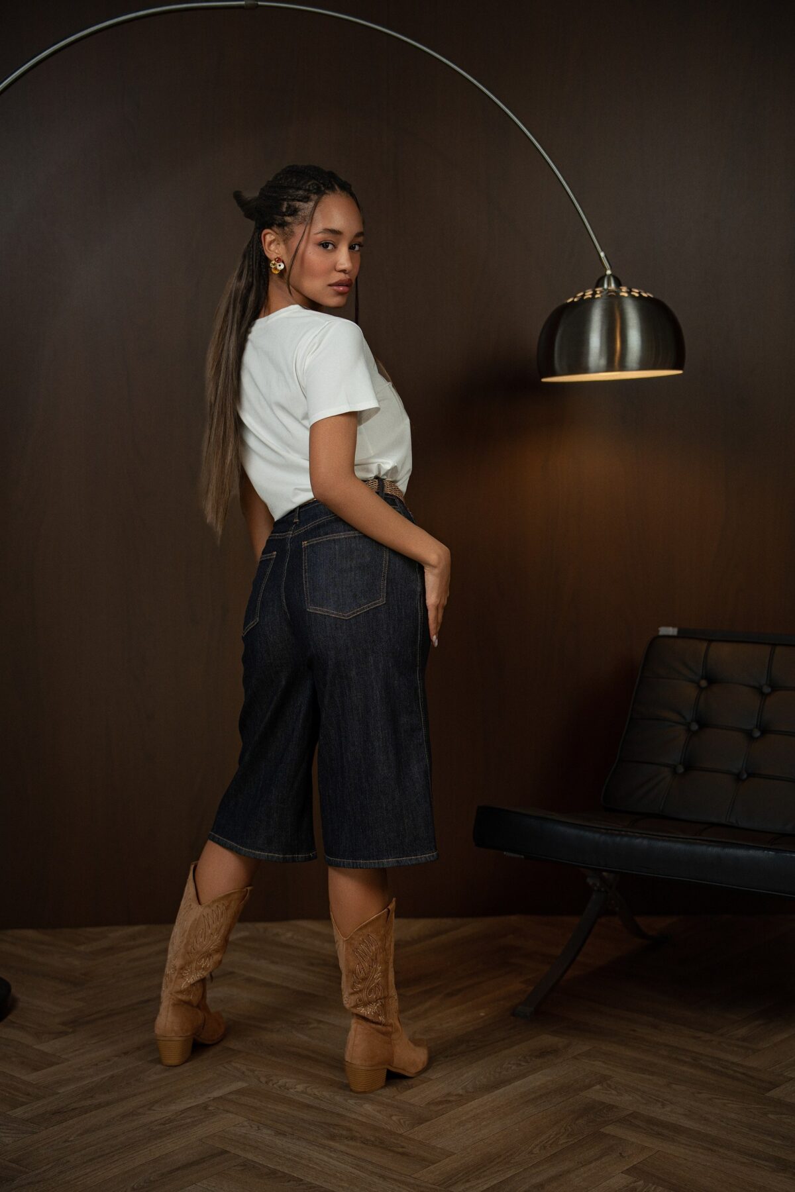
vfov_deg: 39.6
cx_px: 398
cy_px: 596
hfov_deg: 27.0
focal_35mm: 50
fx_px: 1656
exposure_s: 1/400
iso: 250
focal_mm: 50
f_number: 2.8
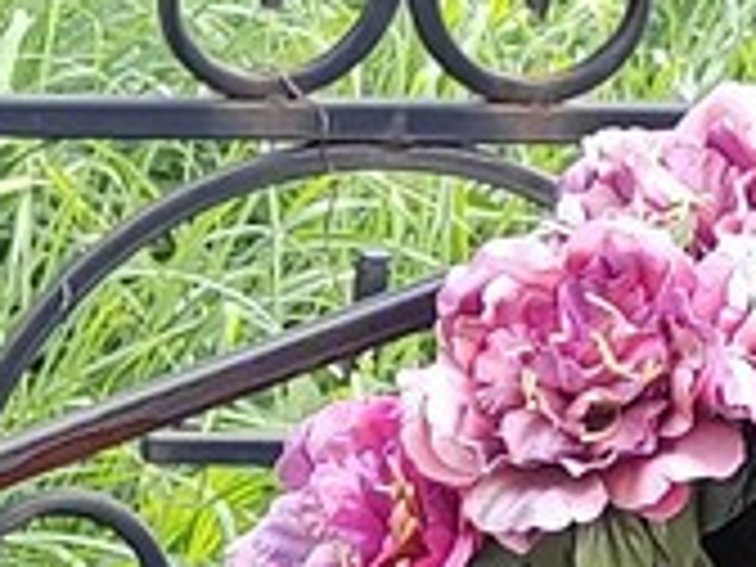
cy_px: 1022
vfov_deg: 6.1
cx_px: -932
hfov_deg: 7.8
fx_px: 5198
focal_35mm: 238
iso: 100
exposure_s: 1/180
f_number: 1.9
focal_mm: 5.52
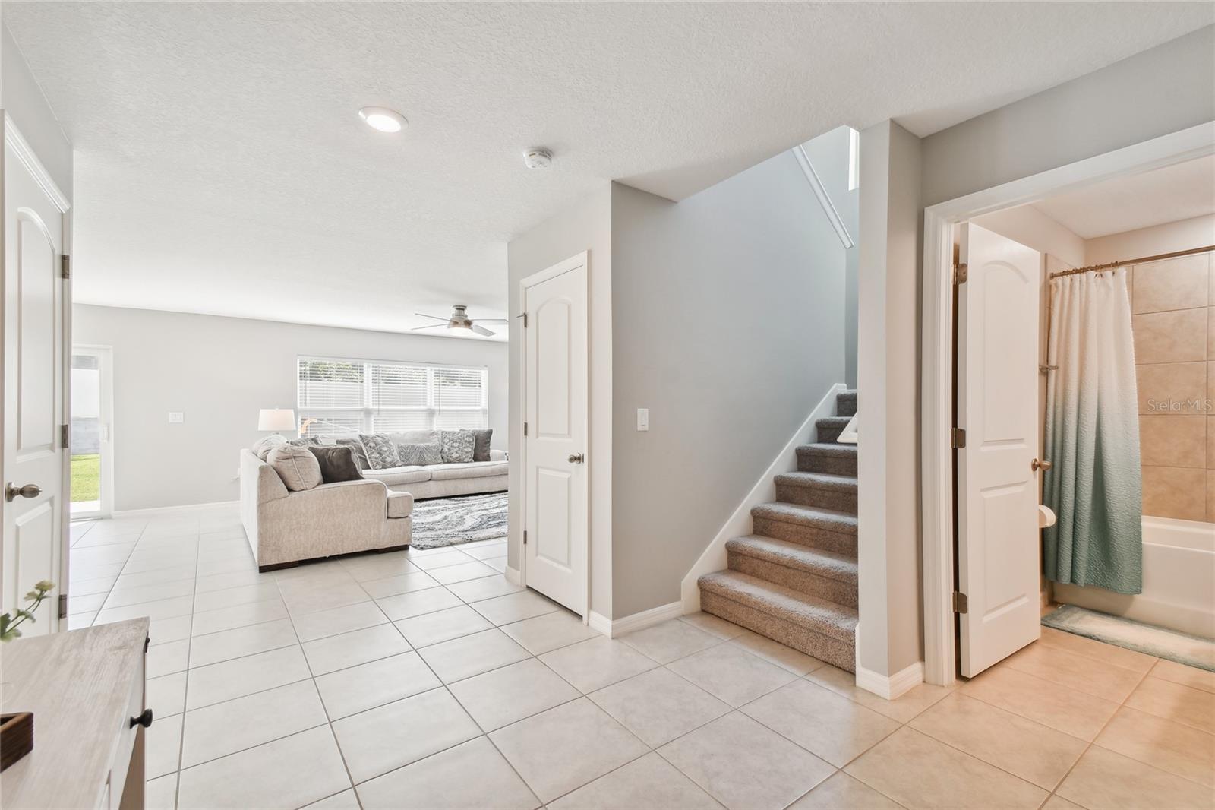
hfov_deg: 100.4
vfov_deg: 77.3
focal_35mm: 15
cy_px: 405
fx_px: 506
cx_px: 608
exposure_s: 1/6
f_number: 8
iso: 100
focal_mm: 10
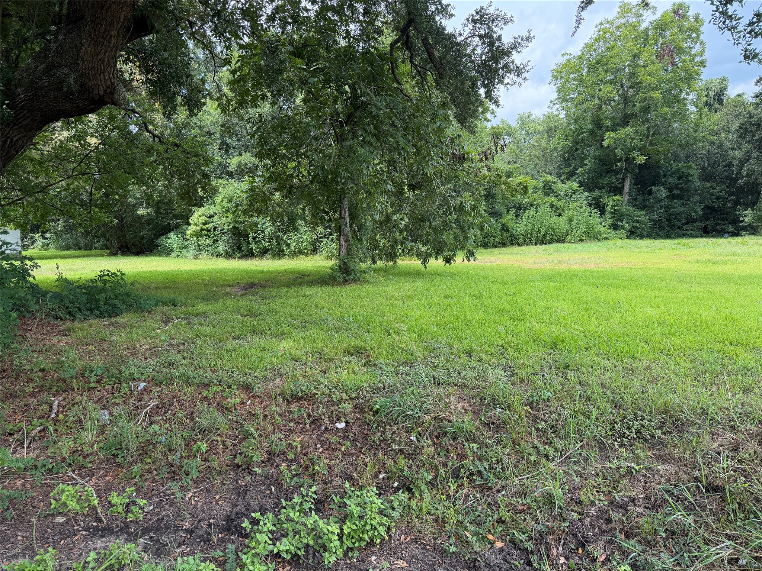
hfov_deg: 71.6
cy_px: 286
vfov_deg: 56.8
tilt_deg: -9.1
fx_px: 528
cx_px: 381
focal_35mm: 24
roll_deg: -0.5
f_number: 1.78
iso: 100
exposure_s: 1/1060
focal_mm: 6.76
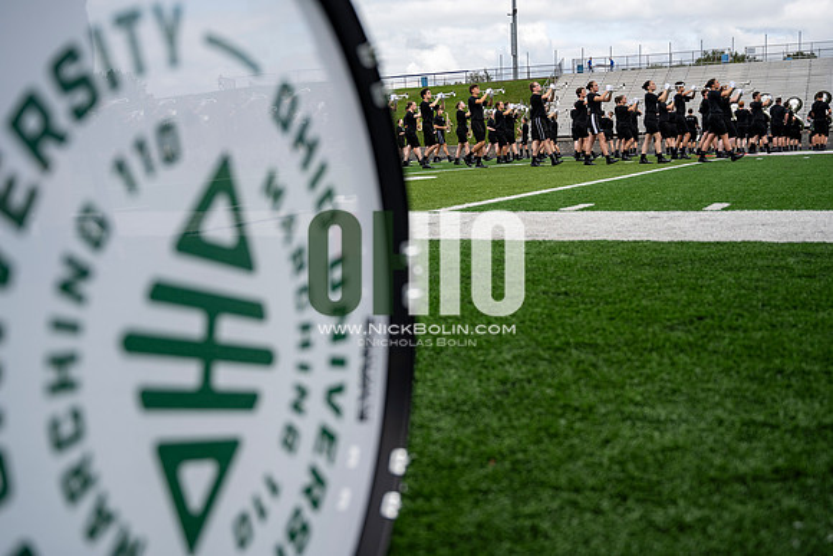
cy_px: 278
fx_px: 949
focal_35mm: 41
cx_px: 416
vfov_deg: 32.6
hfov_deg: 47.4
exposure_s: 1/800
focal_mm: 41
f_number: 4
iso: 160
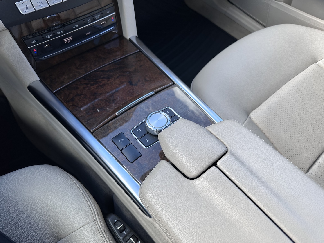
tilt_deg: -58.5
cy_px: 122
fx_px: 225
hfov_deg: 71.6
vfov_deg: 56.8
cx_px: 162
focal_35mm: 24
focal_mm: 6.86
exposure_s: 1/381
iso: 80
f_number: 1.78
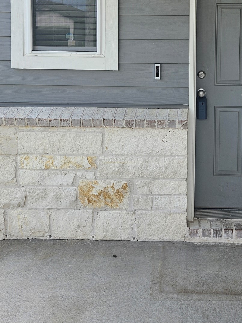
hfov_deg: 32.4
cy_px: 66
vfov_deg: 41.2
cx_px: 173
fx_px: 410
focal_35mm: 44
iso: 25
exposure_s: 1/254
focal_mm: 5.4
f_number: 1.8
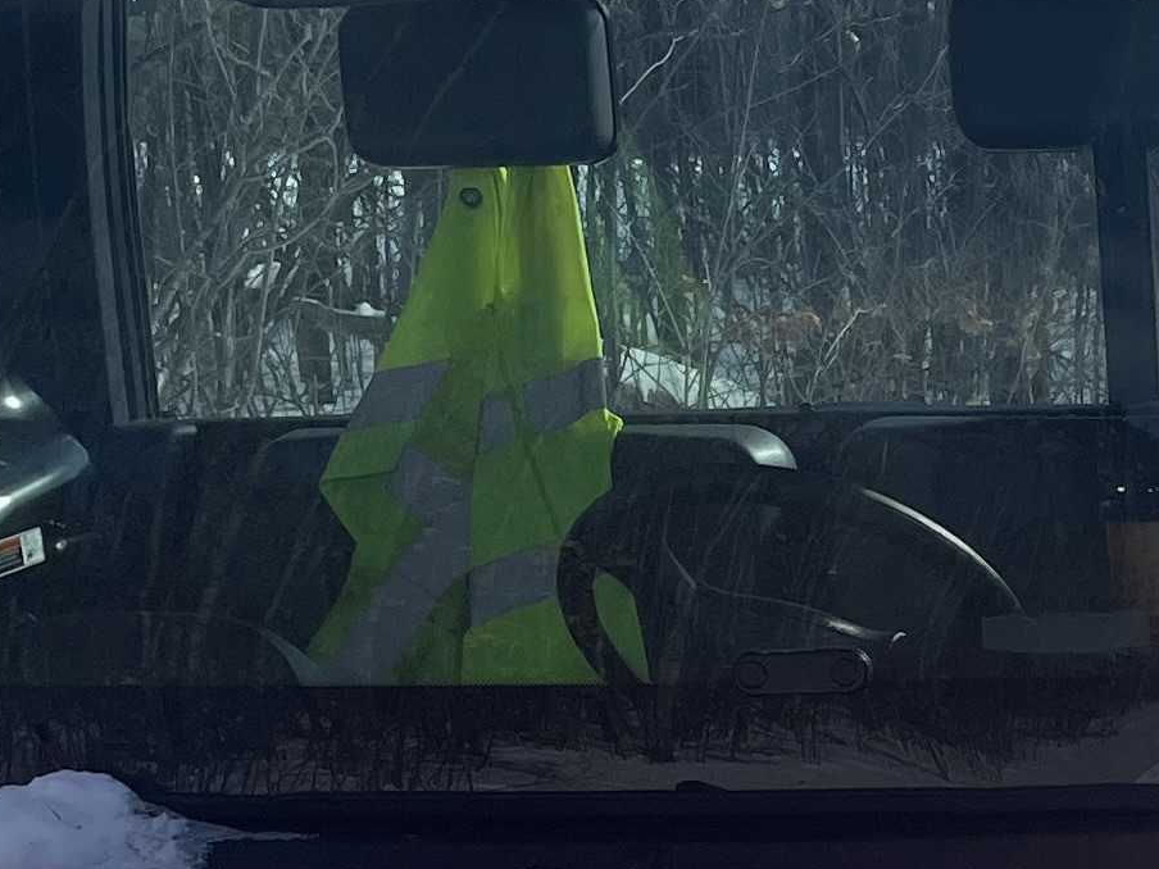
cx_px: 1642
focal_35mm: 116
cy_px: 801
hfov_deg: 15.8
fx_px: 3884
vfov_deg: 12.7
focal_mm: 4.2
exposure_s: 1/8403
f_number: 1.6
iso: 32
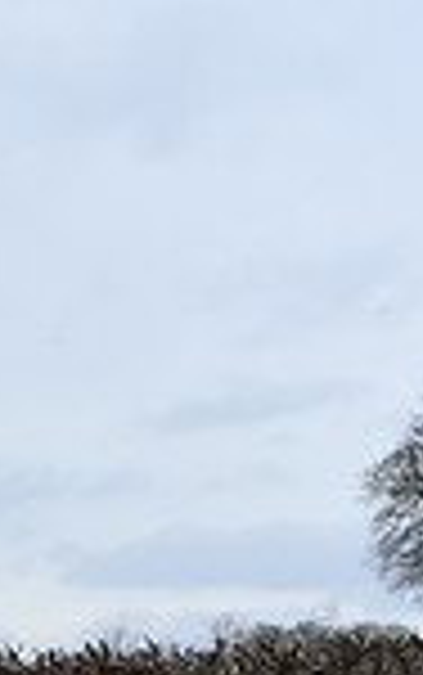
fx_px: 5449
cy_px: 720
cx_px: -747
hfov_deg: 4.3
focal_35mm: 296
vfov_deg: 7.1
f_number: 5.6
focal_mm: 75
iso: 640
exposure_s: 1/1250
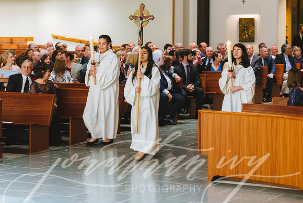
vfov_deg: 13.1
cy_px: 97
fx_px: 878
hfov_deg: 19.6
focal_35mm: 104
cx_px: 145
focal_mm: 100
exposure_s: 1/100
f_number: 2.8
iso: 6400
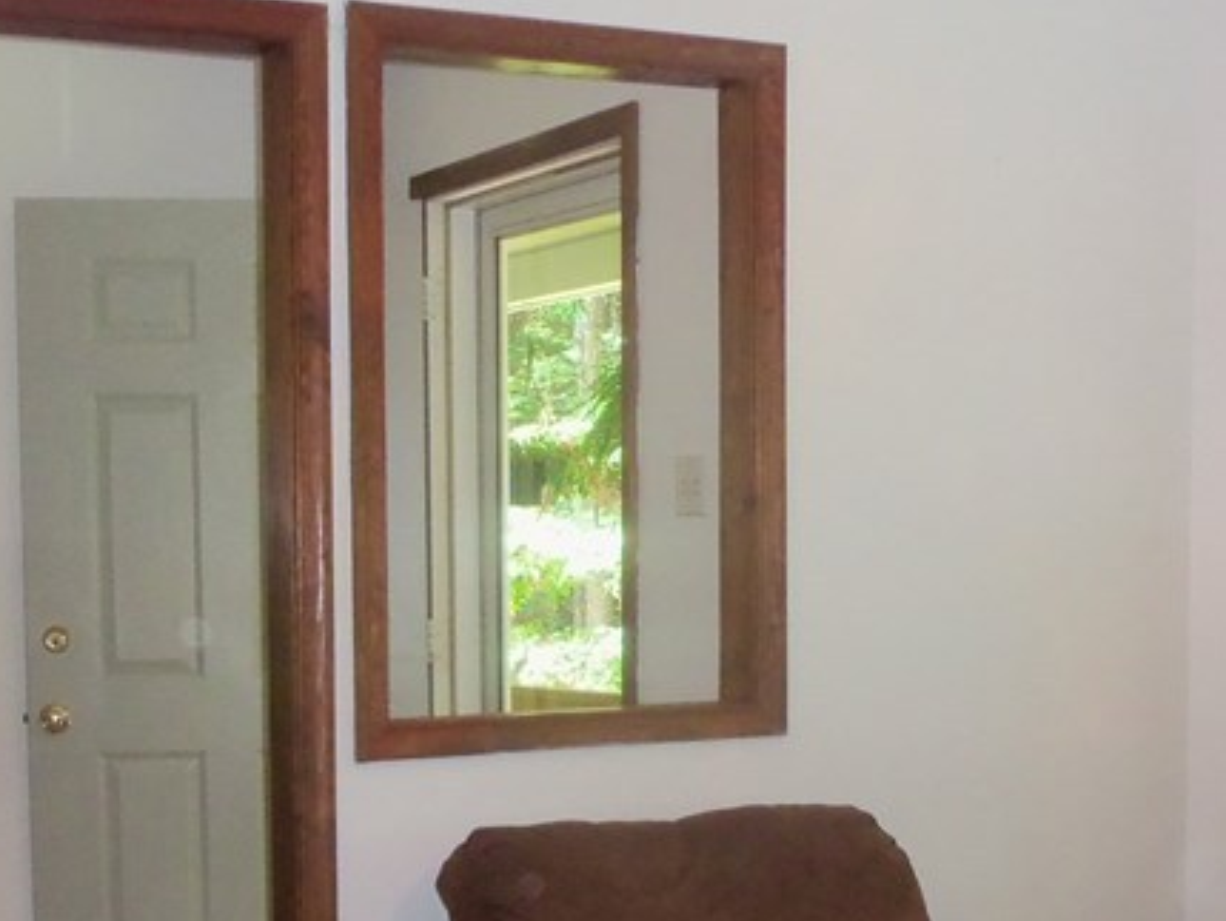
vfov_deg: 21.1
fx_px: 2445
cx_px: 690
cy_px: 750
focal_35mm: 69
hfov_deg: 28.1
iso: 250
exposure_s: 1/30
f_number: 3.4
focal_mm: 5.2
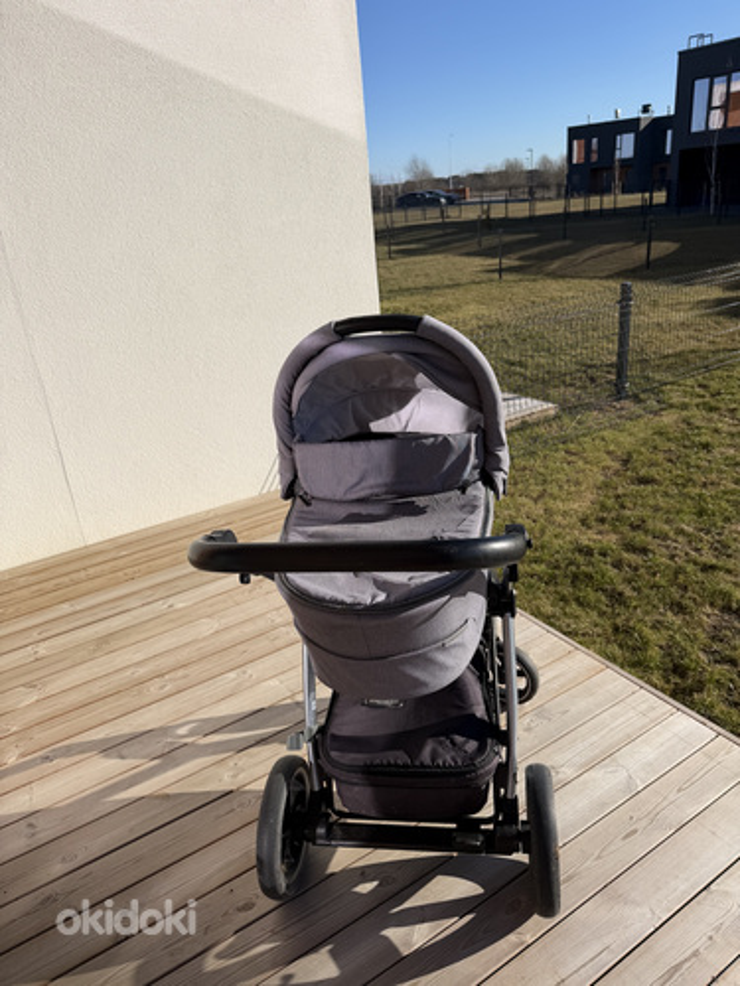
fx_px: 684
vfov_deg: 71.6
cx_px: 370
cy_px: 493
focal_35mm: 24
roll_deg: +5.6
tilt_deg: -23.0
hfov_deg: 56.8
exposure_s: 1/5714
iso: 80
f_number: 1.78
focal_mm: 6.76
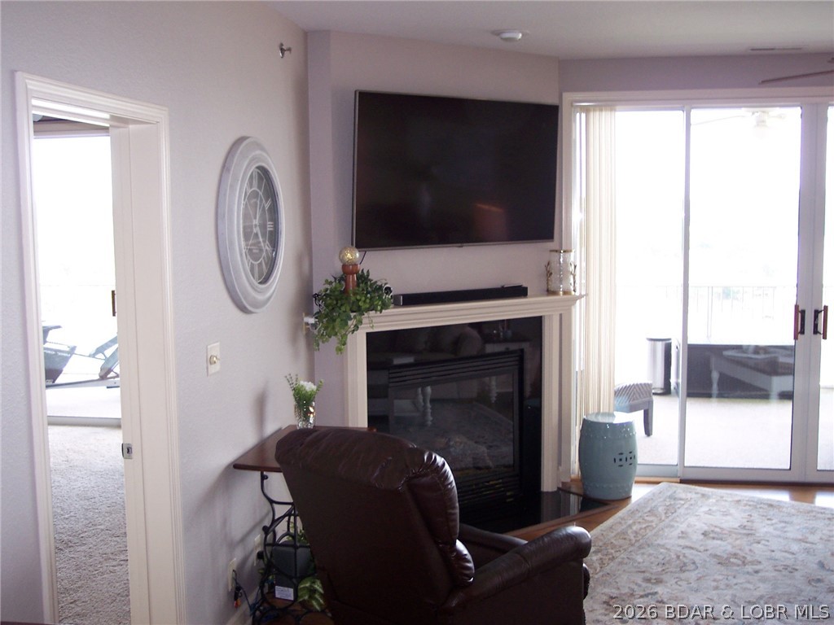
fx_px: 916
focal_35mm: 38
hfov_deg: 49.0
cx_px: 417
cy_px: 312
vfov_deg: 37.7
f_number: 2.8
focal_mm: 8
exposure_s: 1/45
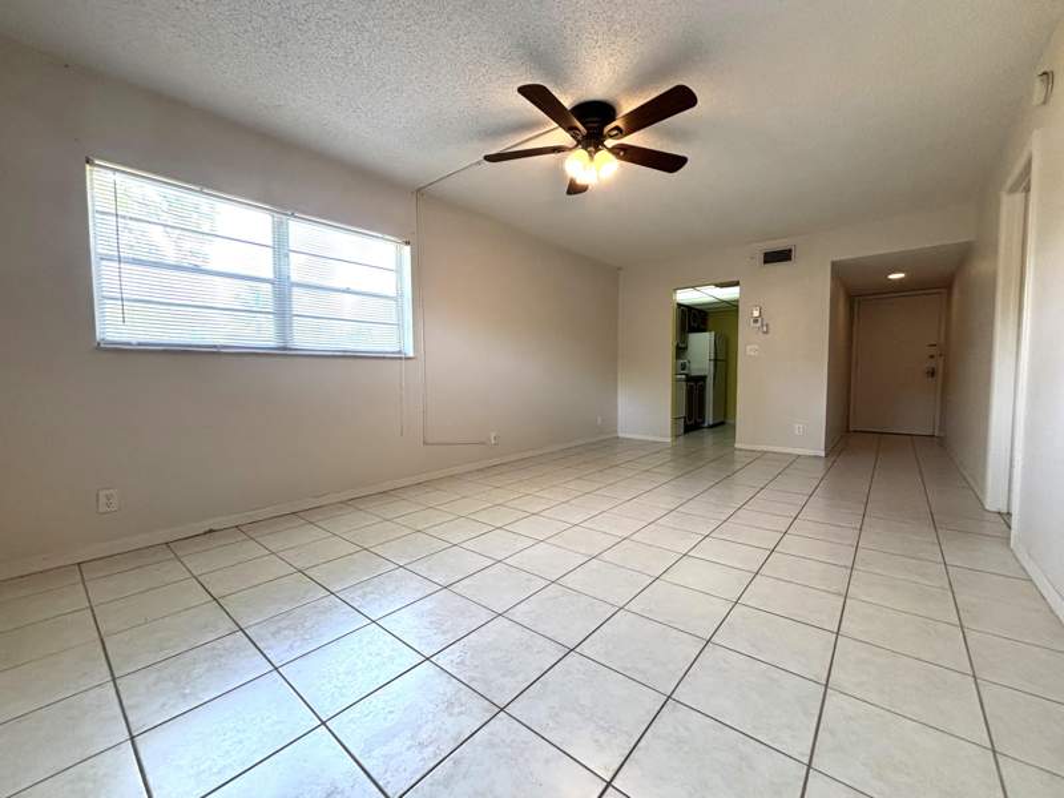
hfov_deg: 102.1
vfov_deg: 85.7
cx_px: 532
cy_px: 399
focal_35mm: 14
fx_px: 430
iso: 200
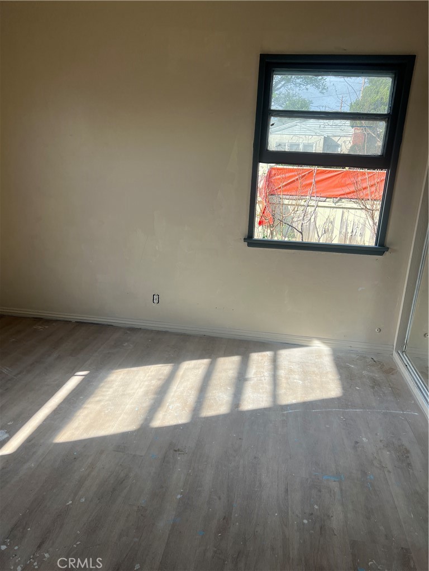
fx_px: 430
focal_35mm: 26
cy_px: 286
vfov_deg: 67.3
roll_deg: -3.0
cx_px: 214
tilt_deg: -16.0
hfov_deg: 53.1
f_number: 1.5
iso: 50
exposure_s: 1/1000
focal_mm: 5.7
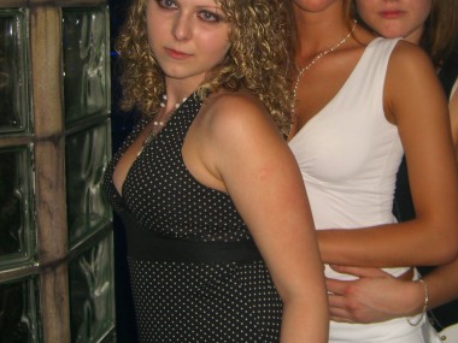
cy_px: 78
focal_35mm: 60
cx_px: 303
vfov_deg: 24.1
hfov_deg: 31.9
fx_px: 794
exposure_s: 1/60
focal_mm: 7.9
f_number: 2.8
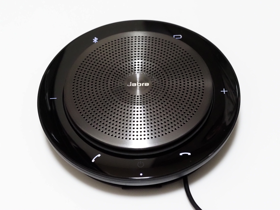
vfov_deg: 12.3
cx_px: 140
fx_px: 971
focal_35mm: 120
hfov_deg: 16.4
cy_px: 105
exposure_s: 1/60
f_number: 5.6
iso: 6400
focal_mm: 60
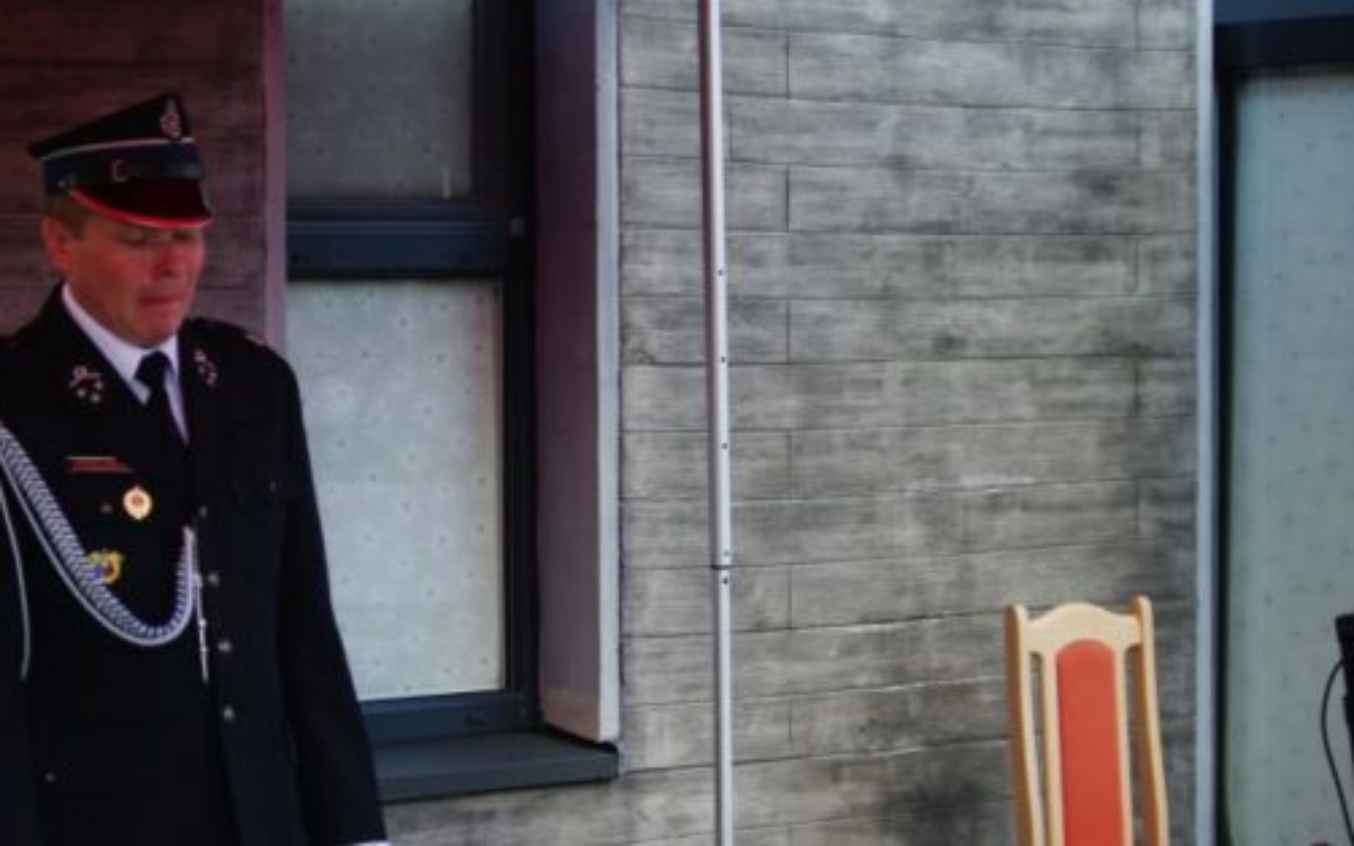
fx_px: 4317
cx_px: 332
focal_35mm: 117
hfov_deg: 17.7
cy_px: 587
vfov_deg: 11.2
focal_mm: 50
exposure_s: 1/250
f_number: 4.5
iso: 200
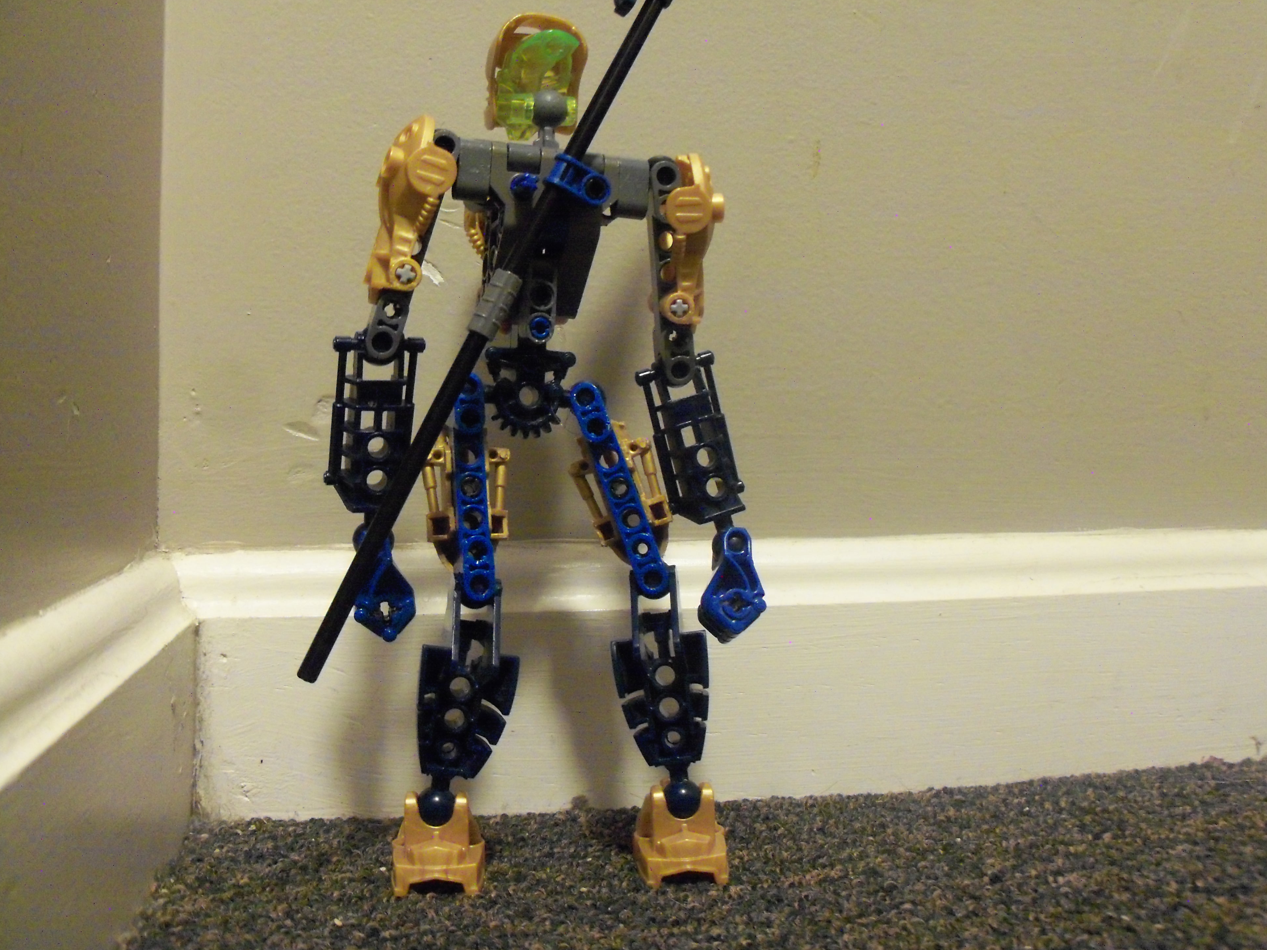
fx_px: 1318
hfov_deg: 51.4
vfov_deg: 39.7
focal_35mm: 36
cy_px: 474
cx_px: 644
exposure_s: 1/2
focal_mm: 6.3
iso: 400
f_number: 3
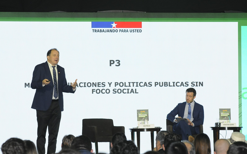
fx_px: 1289
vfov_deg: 6.9
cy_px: 74
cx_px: 124
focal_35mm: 192
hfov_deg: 10.9
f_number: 5.6
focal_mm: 125
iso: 800
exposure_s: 1/100
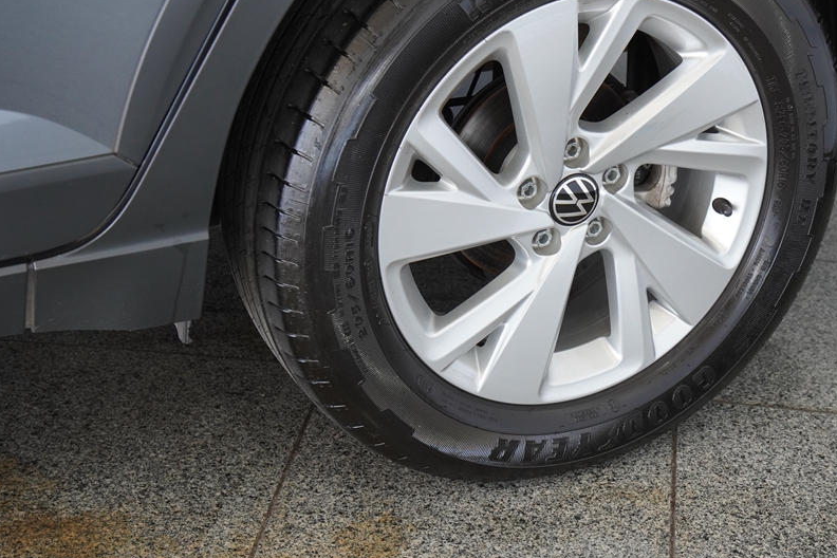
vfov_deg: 18.0
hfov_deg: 26.7
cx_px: 520
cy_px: 204
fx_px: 1759
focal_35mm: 76
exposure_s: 1/160
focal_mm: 39
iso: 640
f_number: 4
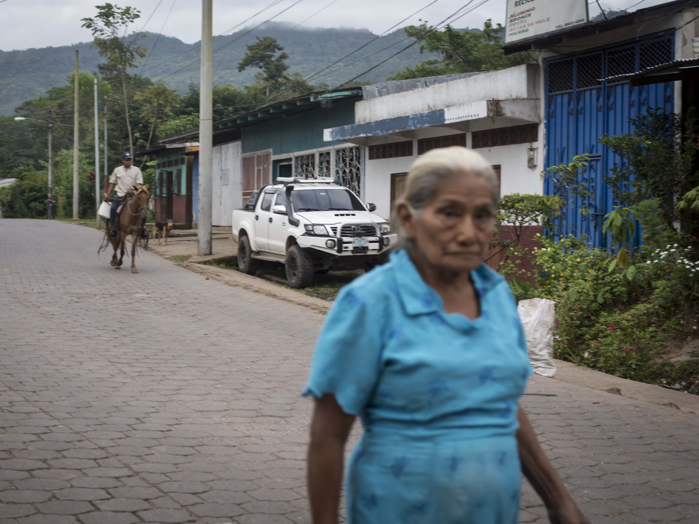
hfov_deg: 34.9
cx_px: 302
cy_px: 260
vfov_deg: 26.6
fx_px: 1111
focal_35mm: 55
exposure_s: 1/200
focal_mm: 50
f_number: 5.6
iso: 200
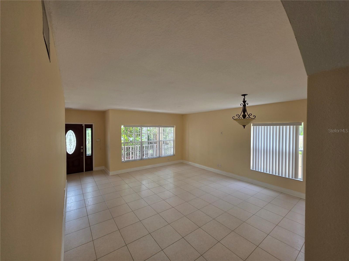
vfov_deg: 89.9
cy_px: 130
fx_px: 131
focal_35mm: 13
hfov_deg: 106.2
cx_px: 174
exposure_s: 1/120
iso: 64
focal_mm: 2.2
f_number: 1.9
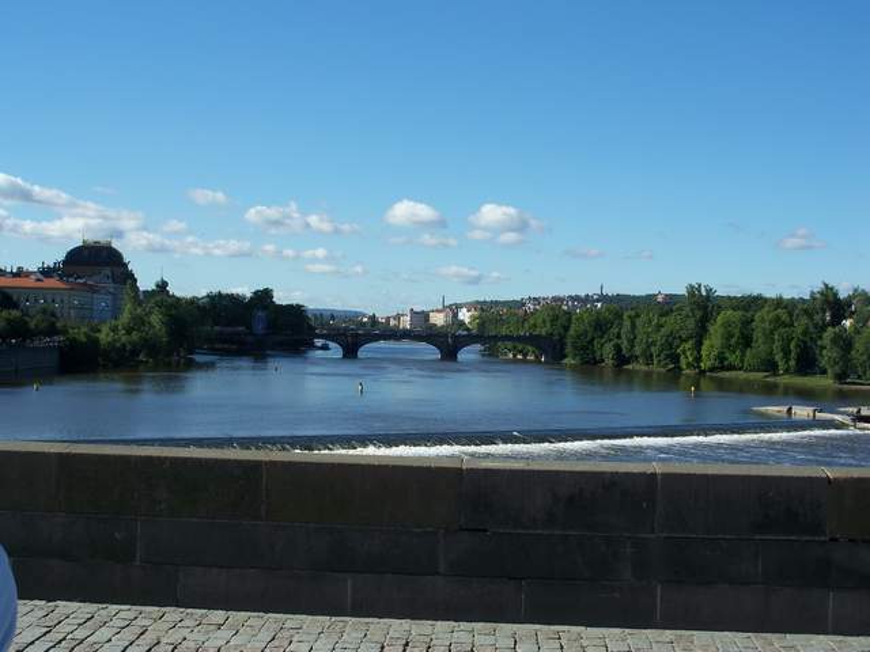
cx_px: 435
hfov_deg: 37.5
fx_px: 1282
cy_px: 326
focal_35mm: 51
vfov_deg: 28.6
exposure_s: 1/500
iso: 64
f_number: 4.5
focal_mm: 10.7
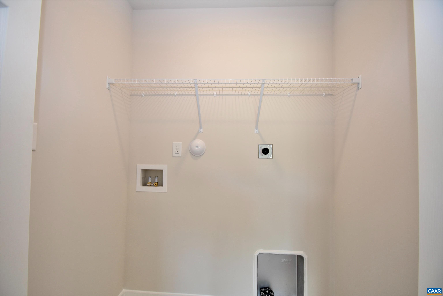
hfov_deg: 100.4
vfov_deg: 77.3
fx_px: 185
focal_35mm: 15
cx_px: 222
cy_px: 148
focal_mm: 10
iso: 200
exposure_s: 1/60
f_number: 4
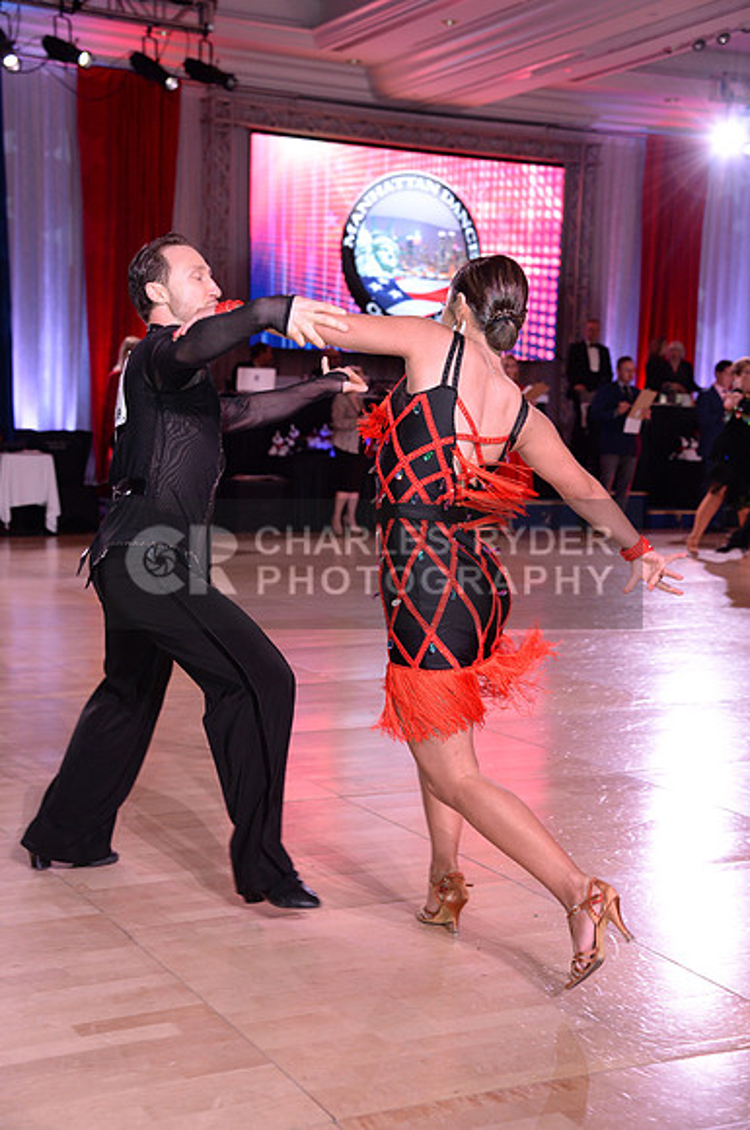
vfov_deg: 38.2
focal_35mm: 52
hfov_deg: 25.9
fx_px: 1630
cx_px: 375
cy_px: 565
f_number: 5.6
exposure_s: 1/250
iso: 2000
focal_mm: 52
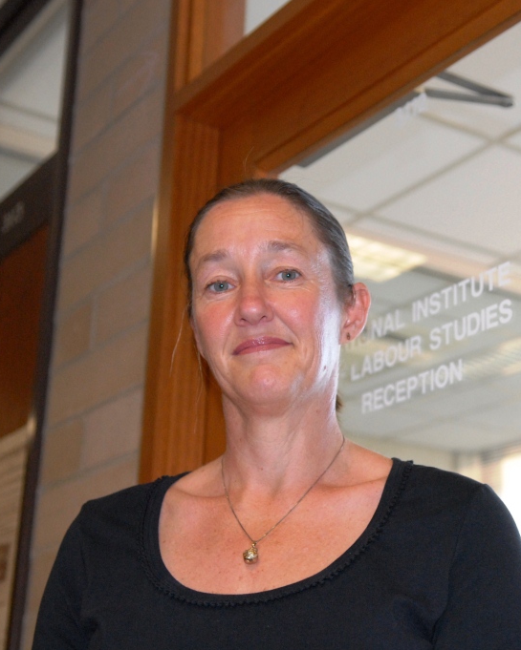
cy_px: 325
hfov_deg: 23.0
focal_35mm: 66
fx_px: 1266
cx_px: 385
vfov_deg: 28.8
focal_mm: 31
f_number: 3.2
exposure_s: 1/250
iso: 800
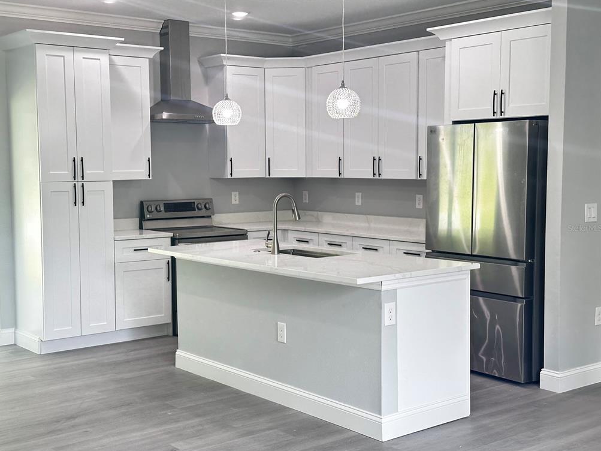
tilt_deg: -5.1
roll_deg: +0.1
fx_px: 851
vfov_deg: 29.7
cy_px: 228
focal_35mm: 49
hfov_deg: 38.9
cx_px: 297
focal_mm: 6.86
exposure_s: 1/120
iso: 160
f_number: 1.78
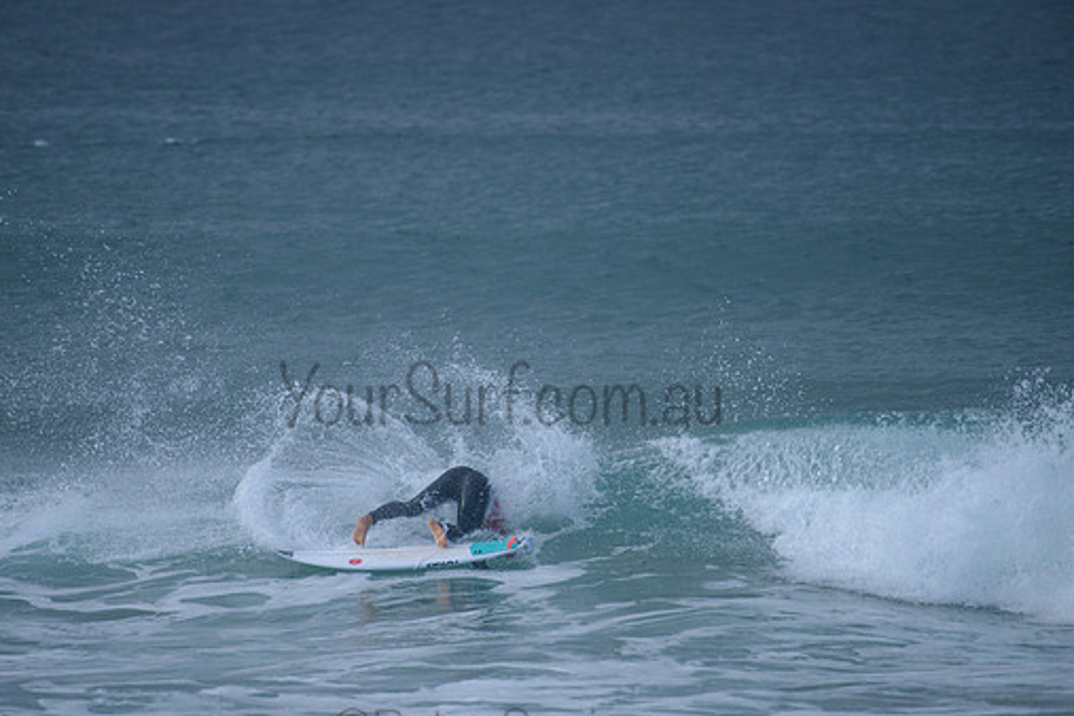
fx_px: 17362
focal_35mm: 582
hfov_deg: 3.5
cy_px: 376
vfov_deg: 2.4
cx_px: 498
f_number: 5.6
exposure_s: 1/2000
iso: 320
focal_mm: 500
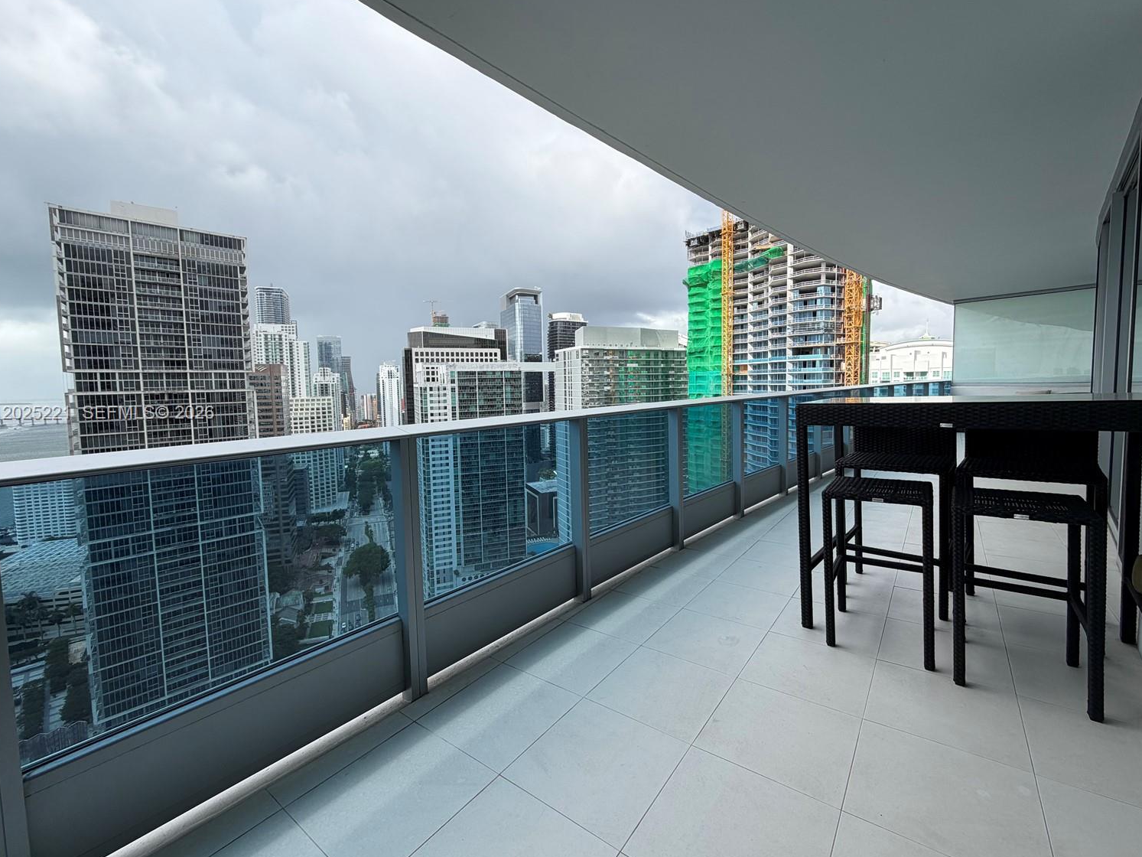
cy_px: 414
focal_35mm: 15
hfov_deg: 98.1
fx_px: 495
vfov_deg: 81.7
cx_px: 588
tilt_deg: -4.3
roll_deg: +1.2
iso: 25
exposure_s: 1/770
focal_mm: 2.22
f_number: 2.2
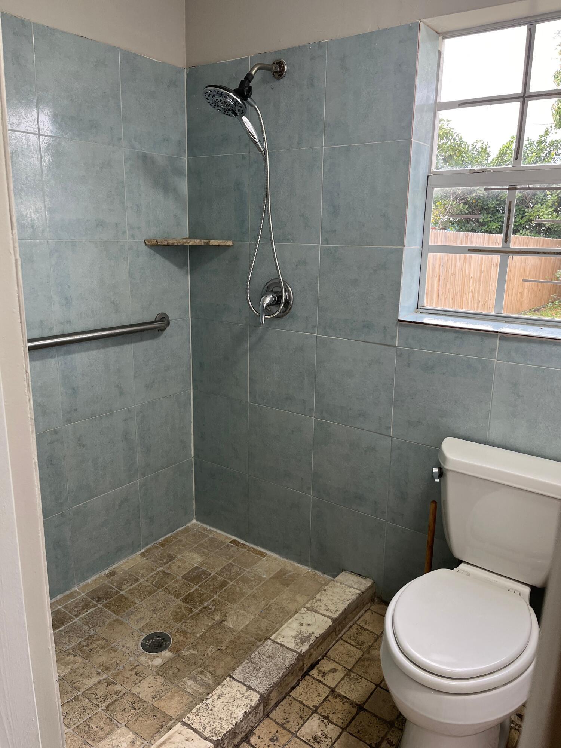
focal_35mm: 26
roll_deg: -0.7
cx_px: 280
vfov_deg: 67.3
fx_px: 562
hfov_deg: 53.1
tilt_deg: -14.5
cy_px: 374
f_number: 1.6
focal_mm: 5.1
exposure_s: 1/120
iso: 100
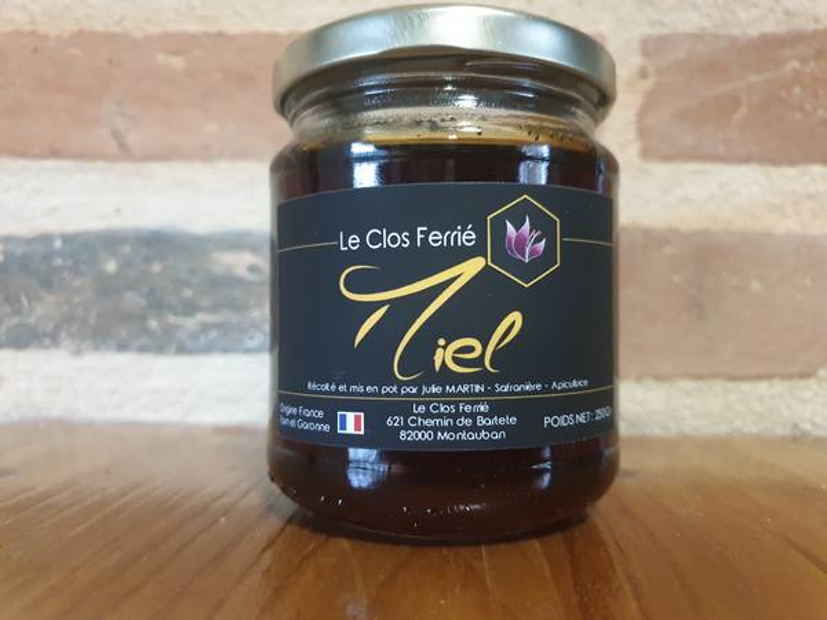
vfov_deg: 53.1
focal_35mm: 26
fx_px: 621
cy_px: 310
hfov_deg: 67.3
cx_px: 414
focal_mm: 4.3
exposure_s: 1/50
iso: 800
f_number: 1.5
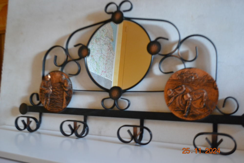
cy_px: 82
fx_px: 224
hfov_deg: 57.2
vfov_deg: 40.0
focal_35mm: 33
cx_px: 122
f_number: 4
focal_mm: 22
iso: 3200
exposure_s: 1/13
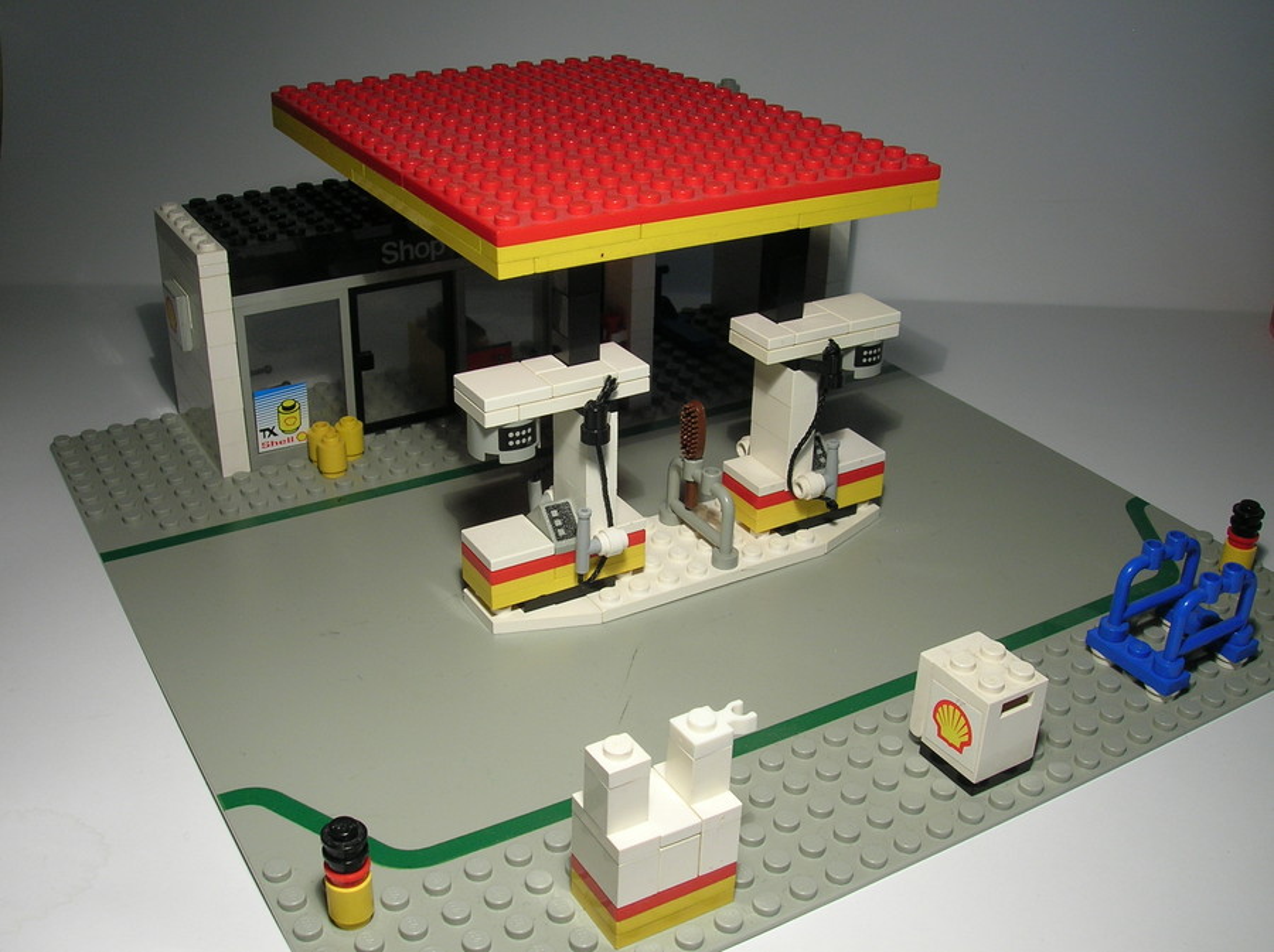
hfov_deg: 51.4
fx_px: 1324
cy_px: 476
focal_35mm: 36
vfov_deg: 39.6
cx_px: 637
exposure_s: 1/16.2
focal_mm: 6
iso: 50
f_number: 4.9
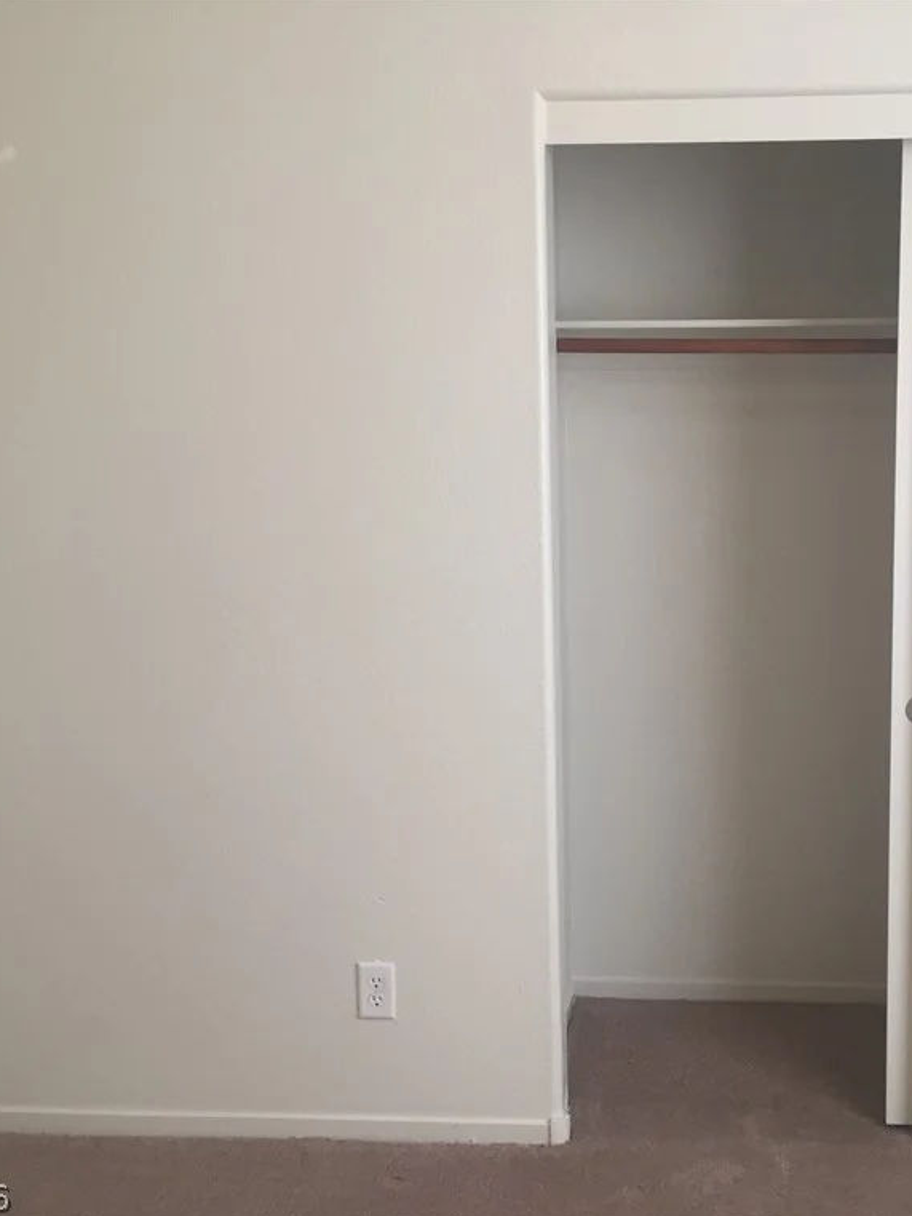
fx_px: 1370
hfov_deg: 36.2
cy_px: 610
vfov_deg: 47.9
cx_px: 653
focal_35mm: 39
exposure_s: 1/30
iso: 32
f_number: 2.2
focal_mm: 4.15
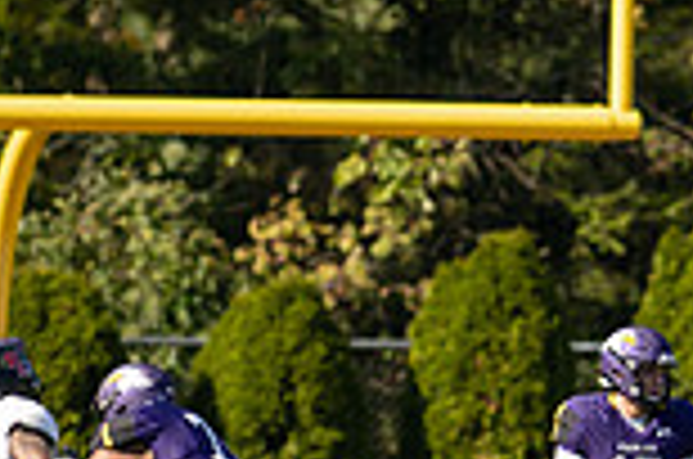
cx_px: 634
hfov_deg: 1.8
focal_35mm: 1133
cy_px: 425
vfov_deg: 1.2
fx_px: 21765
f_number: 3.2
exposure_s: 1/1600
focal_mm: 300
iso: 200
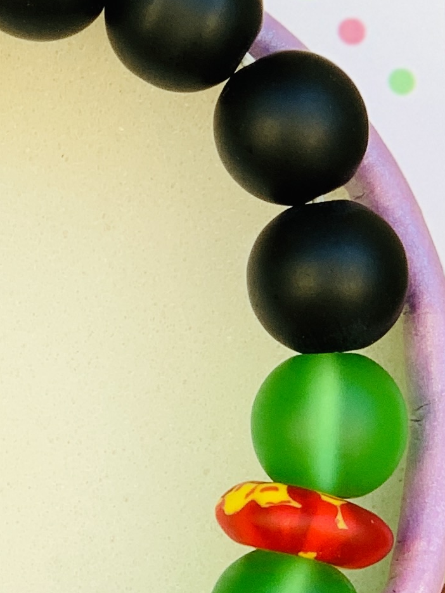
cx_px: -140
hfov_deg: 6.6
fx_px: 3839
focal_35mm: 224
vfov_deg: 8.8
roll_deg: -0.6
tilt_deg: -19.4
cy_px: 353
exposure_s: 1/122
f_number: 2.4
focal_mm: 6
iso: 25
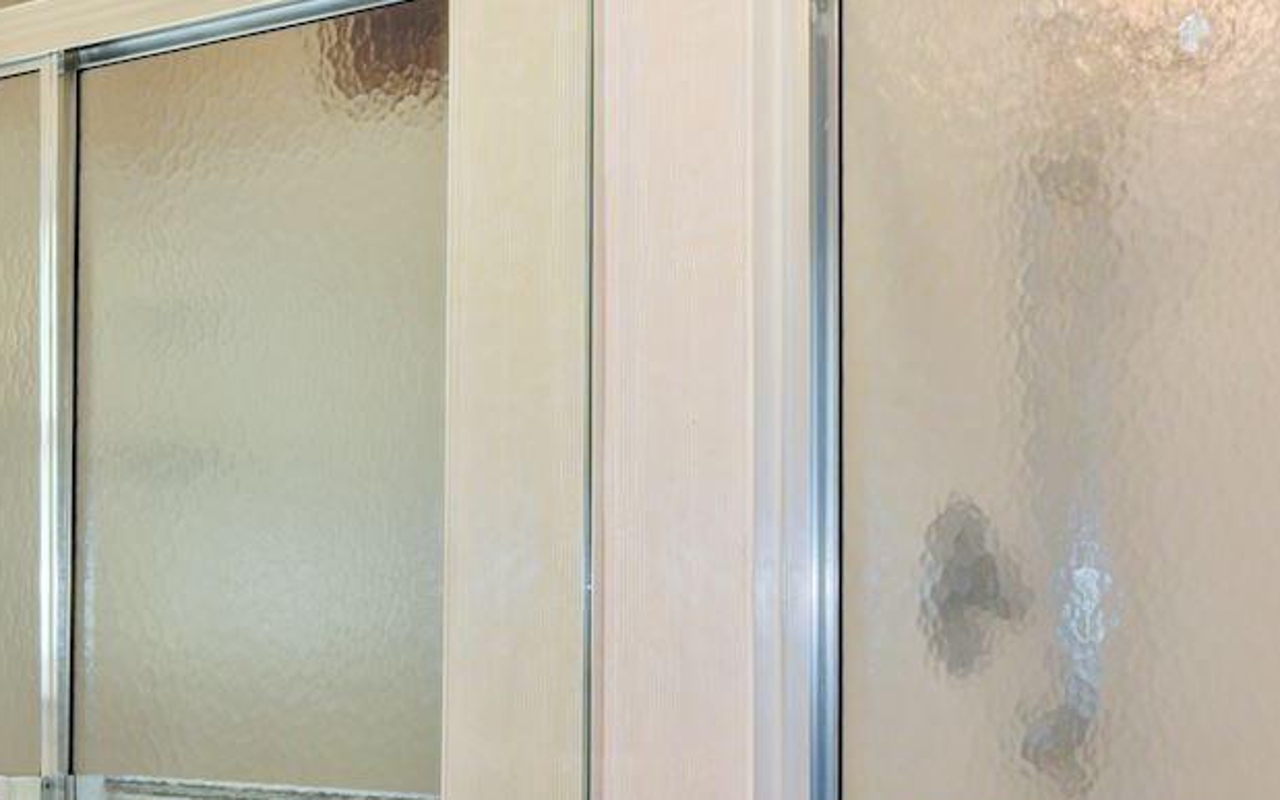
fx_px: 1954
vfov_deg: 22.8
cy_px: 650
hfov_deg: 36.3
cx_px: 633
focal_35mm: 56
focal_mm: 17
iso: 200
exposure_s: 1/5
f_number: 9
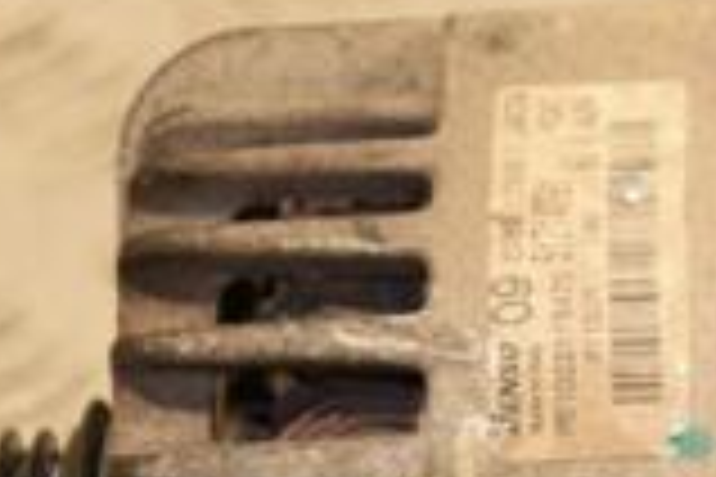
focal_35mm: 351
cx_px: 1063
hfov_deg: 5.8
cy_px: 616
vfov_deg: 3.9
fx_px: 6980
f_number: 5.3
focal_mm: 62
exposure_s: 1/125
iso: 800
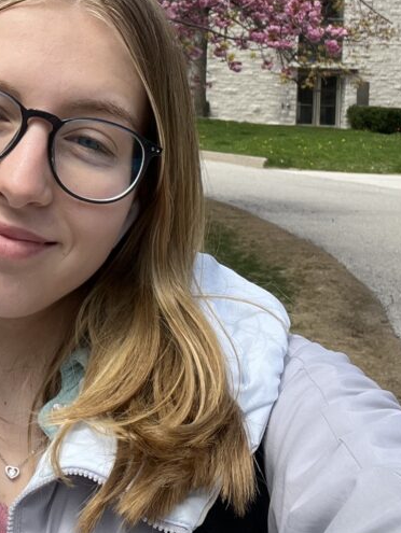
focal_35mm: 62
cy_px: 97
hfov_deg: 22.7
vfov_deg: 30.3
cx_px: -8
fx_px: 956
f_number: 2.2
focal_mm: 2.71
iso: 32
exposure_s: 1/557
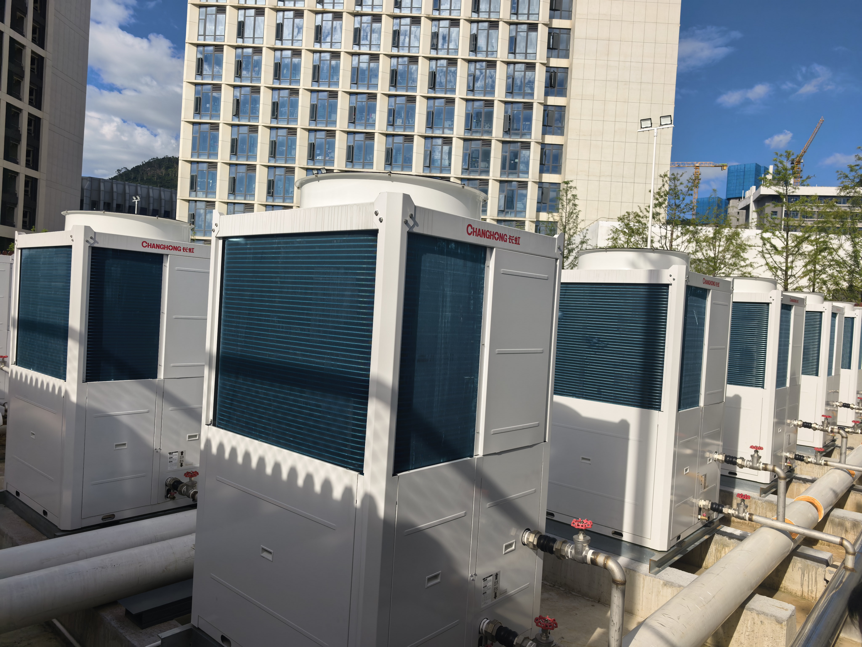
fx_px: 598
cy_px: 324
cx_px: 431
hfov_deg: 71.6
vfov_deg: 56.8
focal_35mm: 24
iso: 50
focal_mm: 6.98
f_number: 2
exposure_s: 1/4608
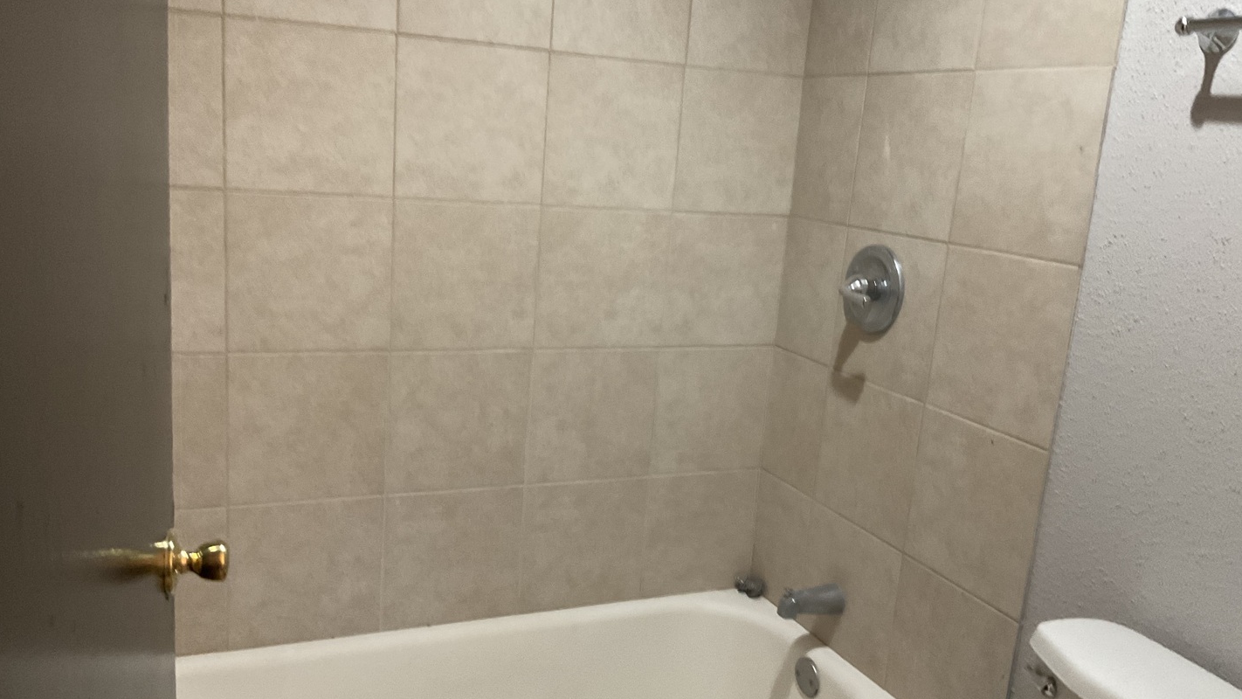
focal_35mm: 32
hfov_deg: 61.0
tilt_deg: -11.5
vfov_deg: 36.7
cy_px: 370
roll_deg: -4.5
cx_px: 618
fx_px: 1054
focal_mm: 3
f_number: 1.8
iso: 250
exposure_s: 1/40
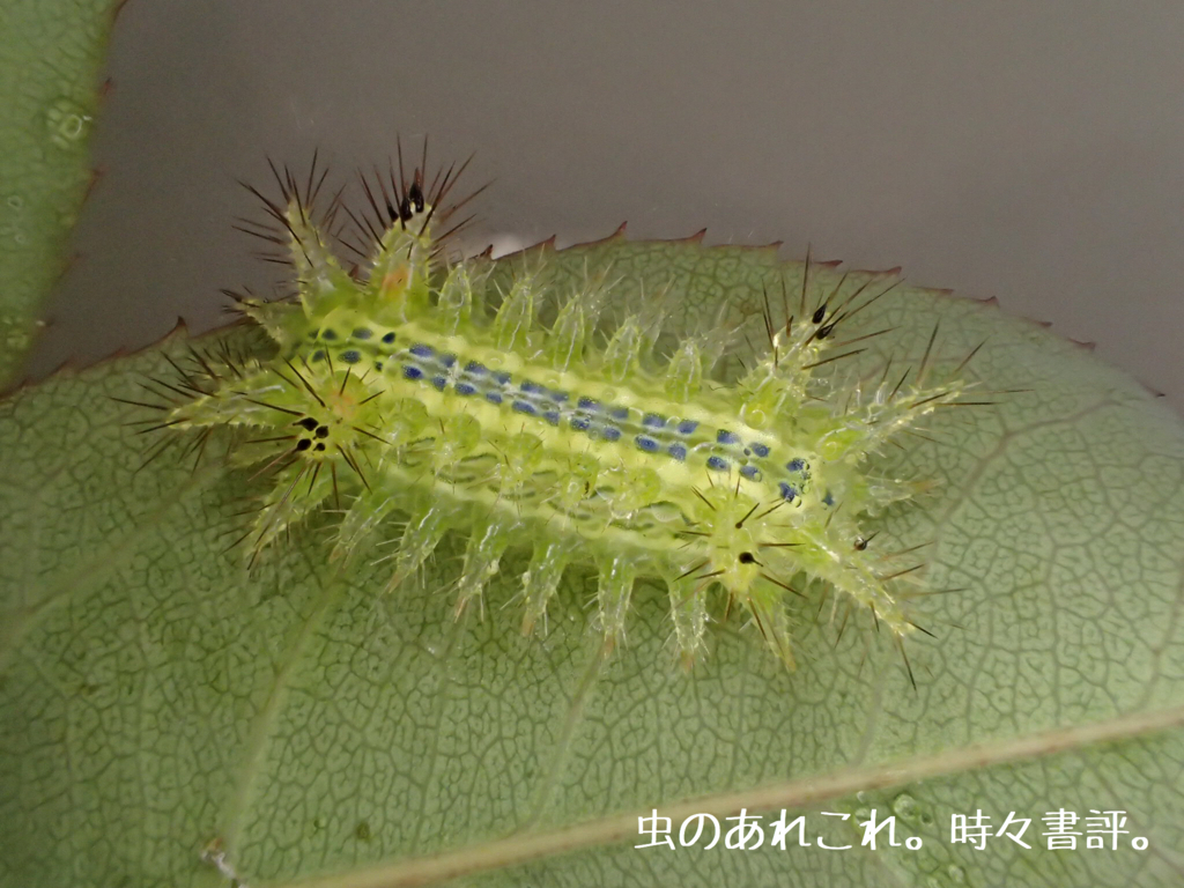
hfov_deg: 60.0
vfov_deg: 46.8
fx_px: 1026
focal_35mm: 30
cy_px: 444
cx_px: 592
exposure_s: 1/100
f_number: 3.2
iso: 800
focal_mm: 5.5
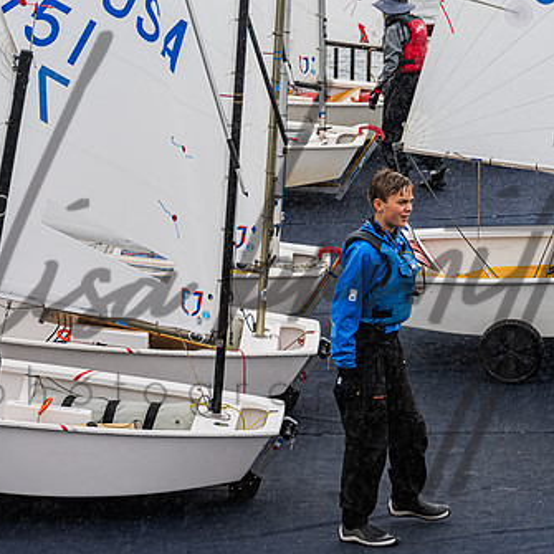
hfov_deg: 12.7
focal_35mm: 137
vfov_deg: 12.7
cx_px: 349
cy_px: 267
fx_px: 2481
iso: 280
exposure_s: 1/500
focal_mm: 93
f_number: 6.3
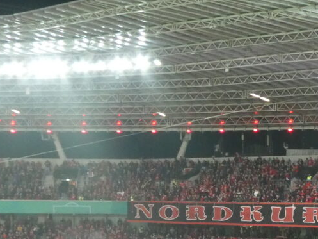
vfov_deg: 12.2
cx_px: 411
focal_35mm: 119
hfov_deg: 15.7
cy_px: 290
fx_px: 1093
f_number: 3.7
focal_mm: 6.7
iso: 640
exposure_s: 1/80
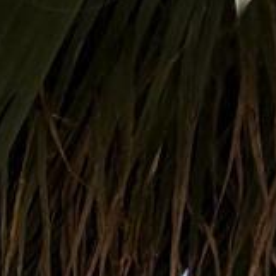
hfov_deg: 9.9
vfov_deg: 9.9
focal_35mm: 115
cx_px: -627
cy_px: 903
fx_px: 1037
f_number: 2.2
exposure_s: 1/864
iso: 20
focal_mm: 2.22
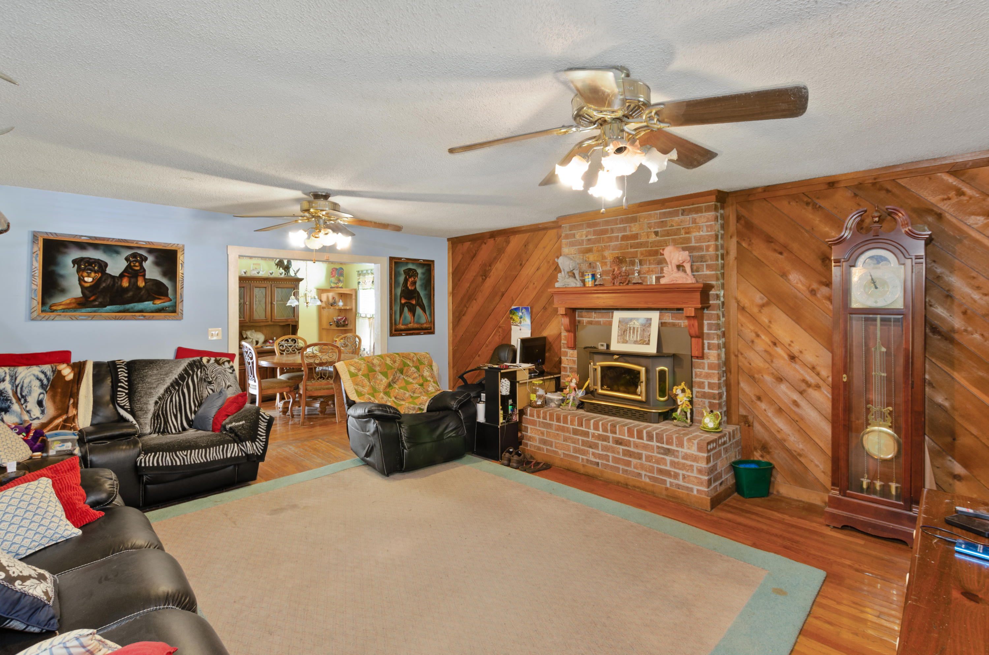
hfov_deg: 95.1
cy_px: 328
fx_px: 452
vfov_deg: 71.8
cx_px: 494
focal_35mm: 16
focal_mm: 11
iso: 100
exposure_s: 2
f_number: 7.1
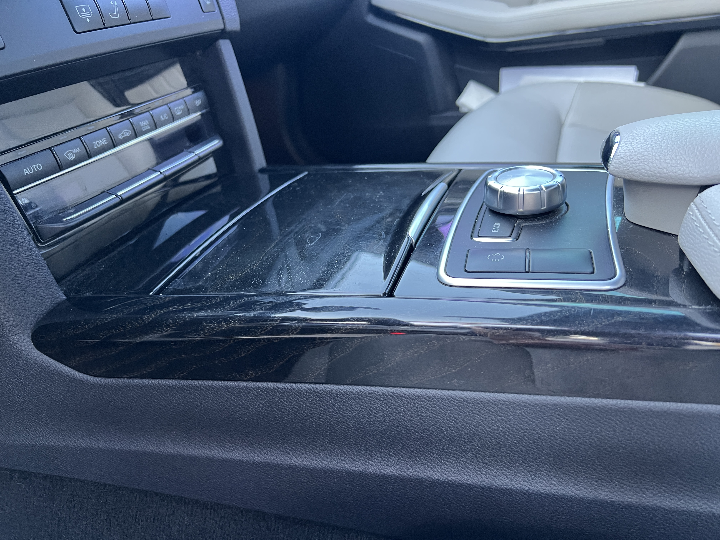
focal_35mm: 26
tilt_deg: -31.2
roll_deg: +5.6
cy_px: 270
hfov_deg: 67.3
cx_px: 360
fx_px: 541
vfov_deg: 53.1
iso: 250
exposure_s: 1/60
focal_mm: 5.7
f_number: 1.5
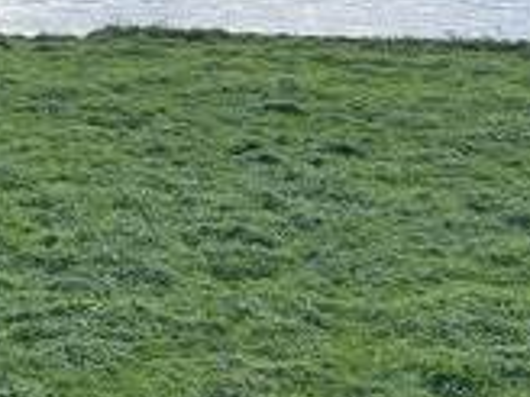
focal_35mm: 127
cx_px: -42
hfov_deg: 15.2
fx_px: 1944
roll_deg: +2.5
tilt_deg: -6.6
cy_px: -210
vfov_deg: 11.2
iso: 50
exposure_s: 1/1404
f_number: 1.6
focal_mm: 5.1
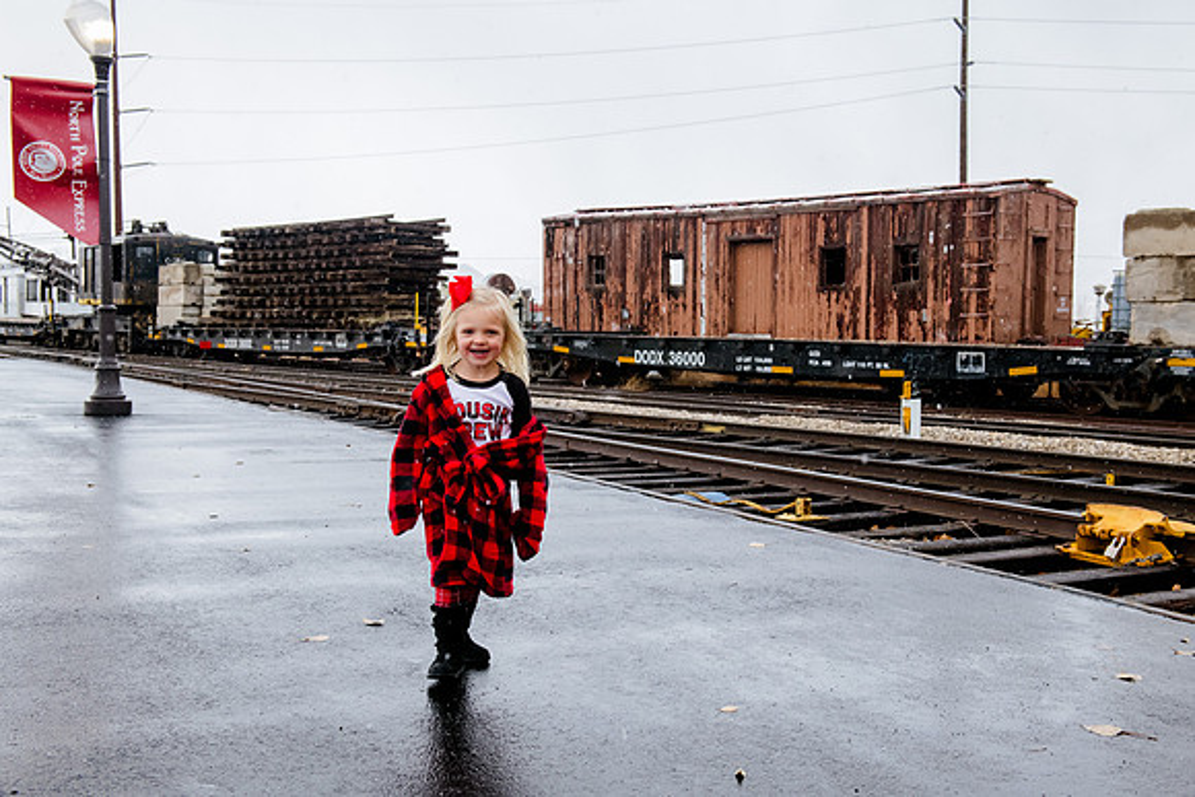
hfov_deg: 46.1
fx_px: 1404
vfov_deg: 31.7
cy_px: 399
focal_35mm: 42
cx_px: 617
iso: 1250
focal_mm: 40
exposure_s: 1/320
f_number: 7.1
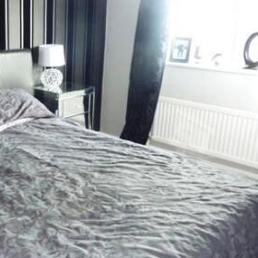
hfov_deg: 35.1
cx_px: 35
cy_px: 141
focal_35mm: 46
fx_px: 388
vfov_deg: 36.8
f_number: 3.3
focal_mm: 4.1
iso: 250
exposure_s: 1/8
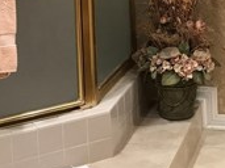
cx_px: 146
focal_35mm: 105
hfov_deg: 18.7
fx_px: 682
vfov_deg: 13.1
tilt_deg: -3.9
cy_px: -100
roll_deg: +1.5
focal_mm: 3.99
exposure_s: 1/30
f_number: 1.8
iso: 32
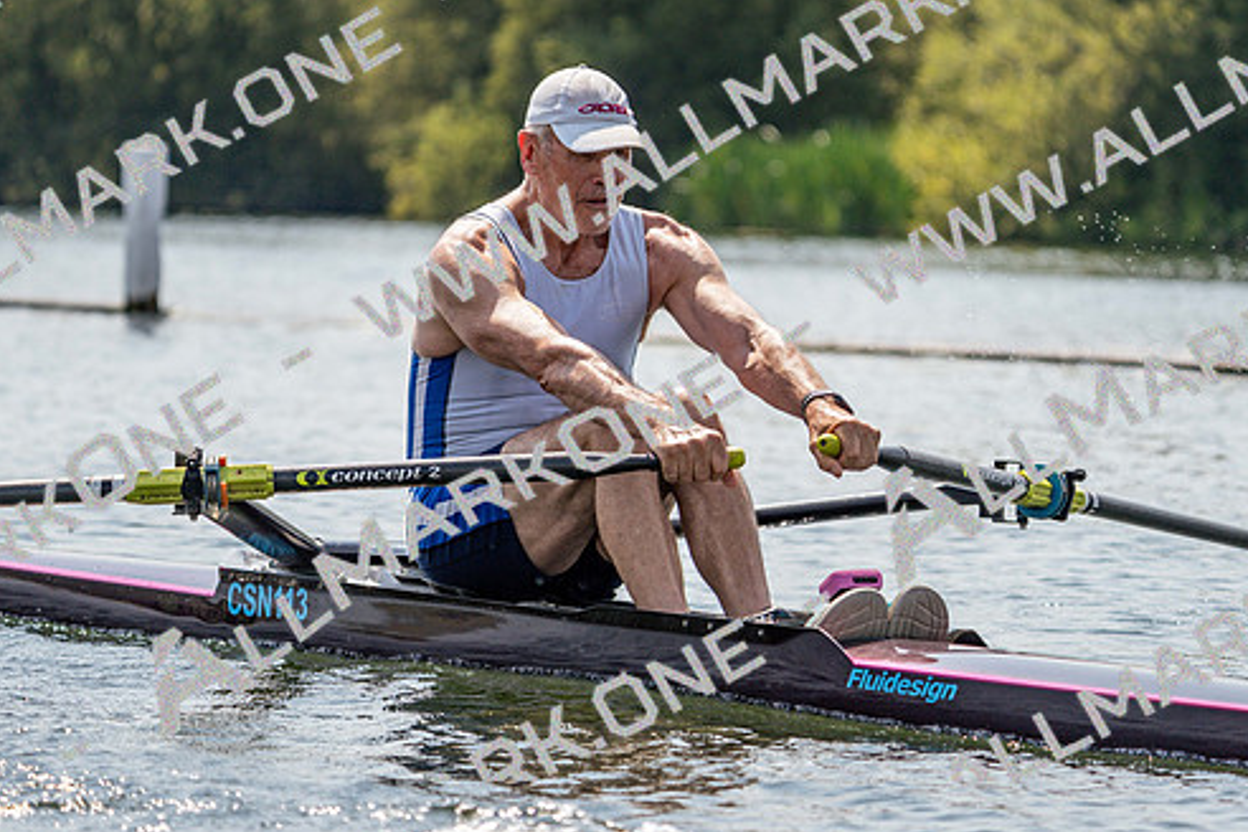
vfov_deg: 5.8
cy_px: 346
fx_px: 8181
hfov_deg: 8.7
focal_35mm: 236
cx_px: 667
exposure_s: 1/1600
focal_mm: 200
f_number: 5.6
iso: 200
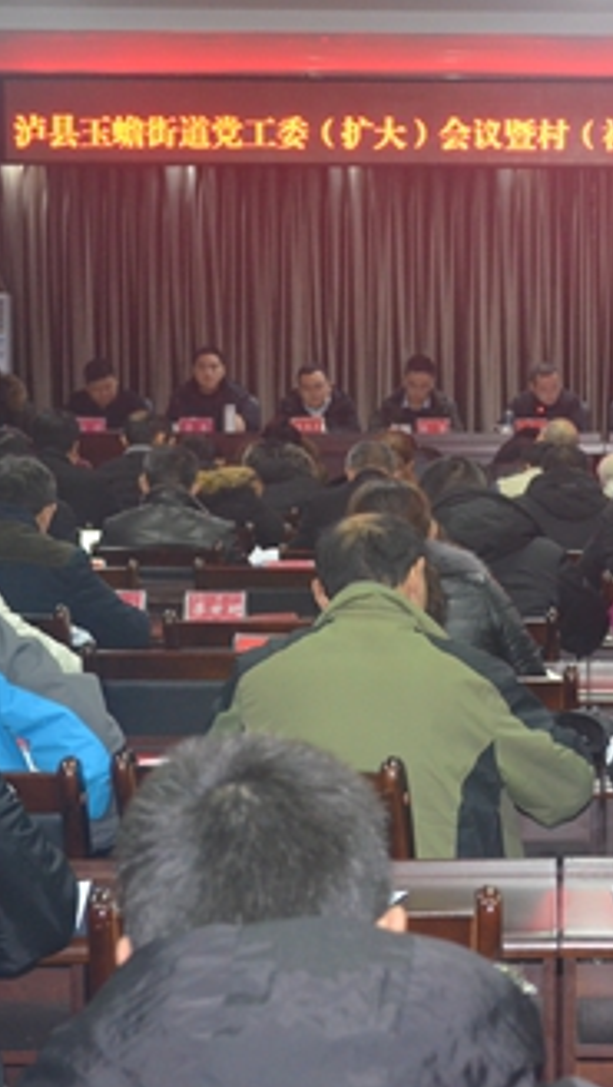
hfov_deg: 13.8
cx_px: 646
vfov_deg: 24.7
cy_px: 545
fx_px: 2480
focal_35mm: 86
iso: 2200
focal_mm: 36
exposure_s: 1/60
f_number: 5
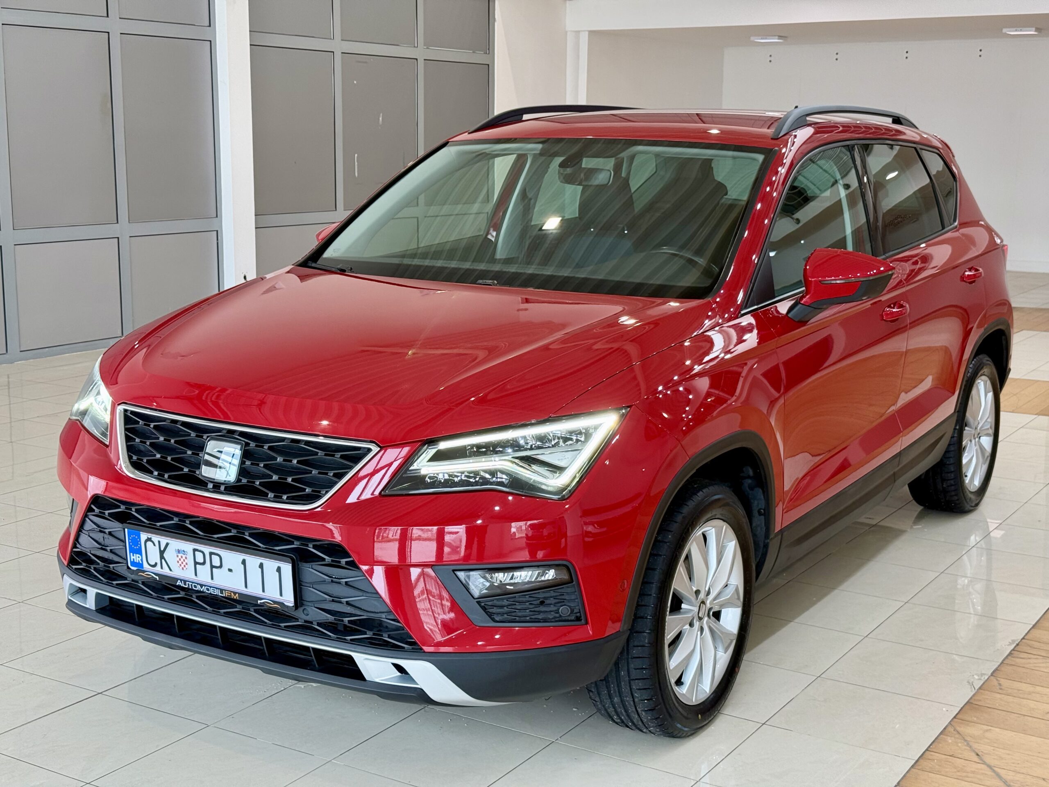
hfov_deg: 39.7
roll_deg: -0.4
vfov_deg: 30.3
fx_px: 1455
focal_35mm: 48
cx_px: 524
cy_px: 394
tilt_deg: -9.7
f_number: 1.78
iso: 80
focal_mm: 6.76
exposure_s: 1/100
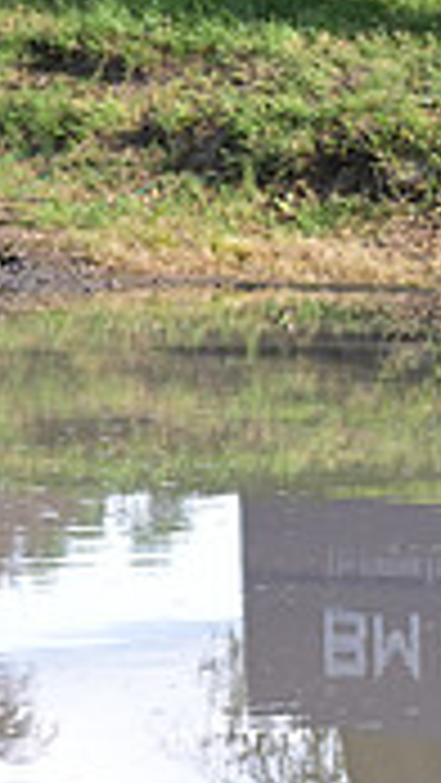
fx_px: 7539
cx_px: 1040
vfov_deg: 5.9
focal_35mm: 363
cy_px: -61
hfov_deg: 3.3
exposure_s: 1/1250
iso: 900
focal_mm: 104
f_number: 5
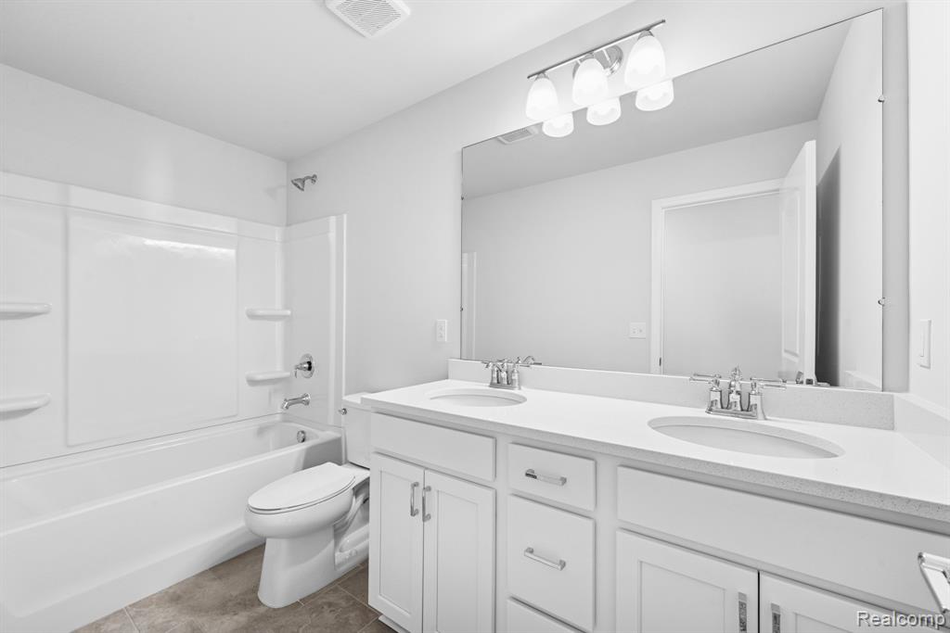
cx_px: 475
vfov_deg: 81.2
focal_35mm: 14
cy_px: 316
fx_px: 369
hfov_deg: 104.2
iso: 100
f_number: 9
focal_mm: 14
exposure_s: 1/1.25
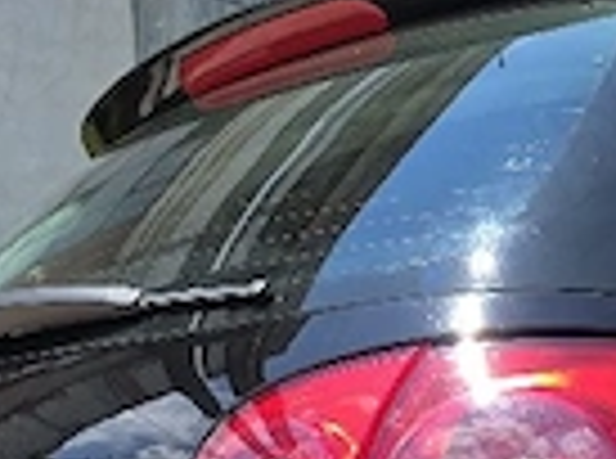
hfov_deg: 17.9
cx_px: 863
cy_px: 806
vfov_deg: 13.2
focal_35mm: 101
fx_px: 1793
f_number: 1.7
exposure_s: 1/3333
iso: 80
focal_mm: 6.3
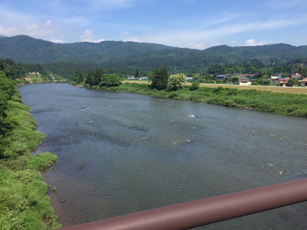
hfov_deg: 61.7
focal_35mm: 29
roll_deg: +0.2
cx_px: 154
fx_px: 257
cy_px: 115
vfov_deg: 48.2
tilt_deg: -9.2
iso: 32
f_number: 2.2
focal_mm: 4.15
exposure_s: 1/1883
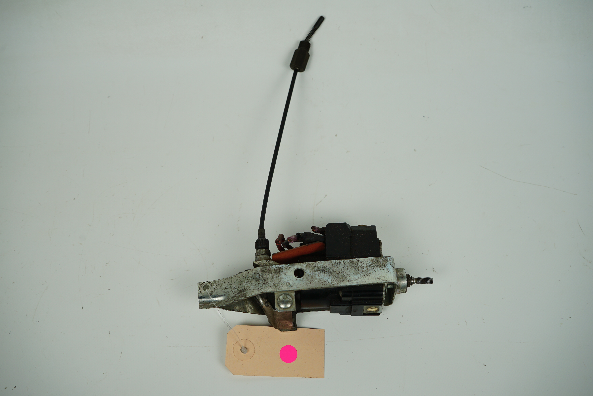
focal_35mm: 38
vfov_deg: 35.1
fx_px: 626
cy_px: 198
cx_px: 296
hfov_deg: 50.7
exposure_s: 1/200
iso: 200
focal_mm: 38
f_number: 7.1
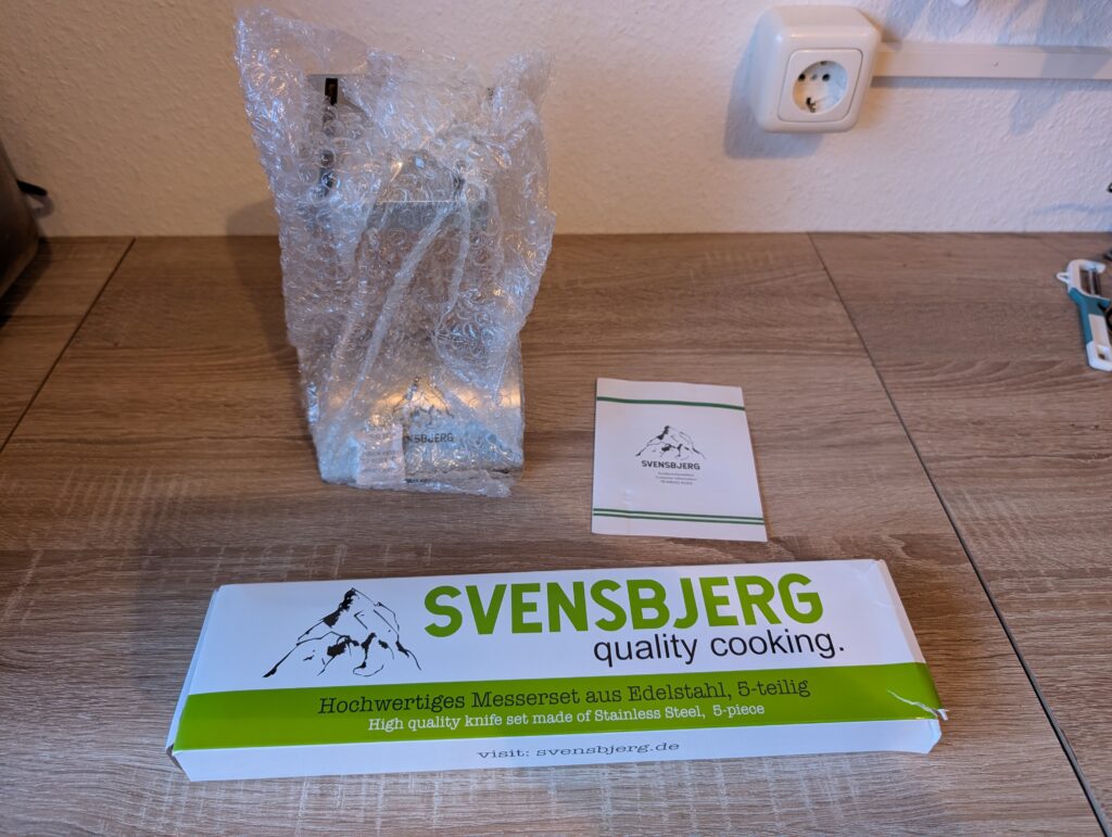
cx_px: 556
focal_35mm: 24
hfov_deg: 71.5
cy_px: 418
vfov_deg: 56.9
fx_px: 772
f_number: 1.68
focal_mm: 6.9
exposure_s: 1/33.3
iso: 230
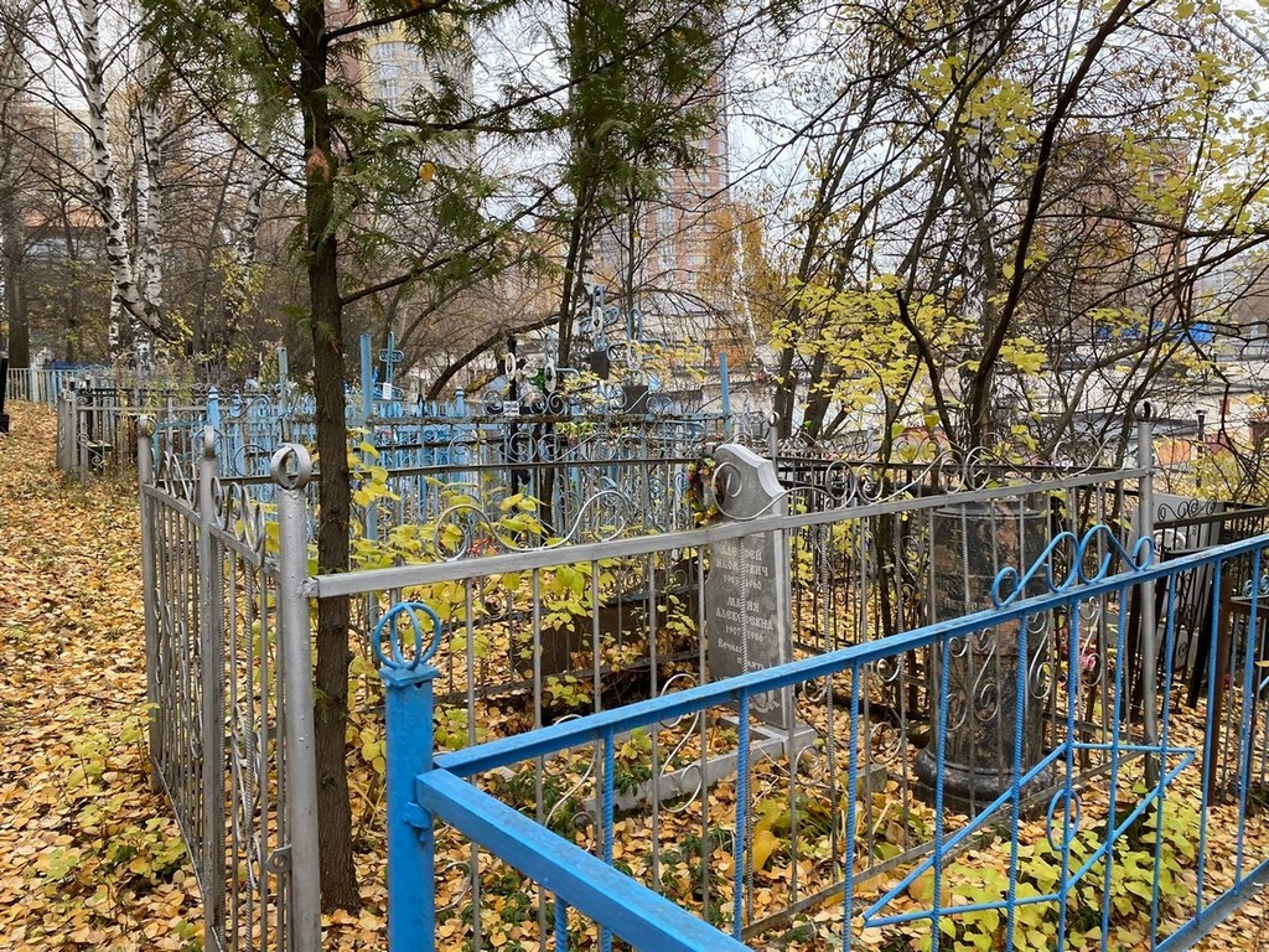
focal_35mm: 26
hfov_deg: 67.3
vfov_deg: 53.1
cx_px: 634
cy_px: 476
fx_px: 953
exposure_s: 1/121
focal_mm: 4.25
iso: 80
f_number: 1.8
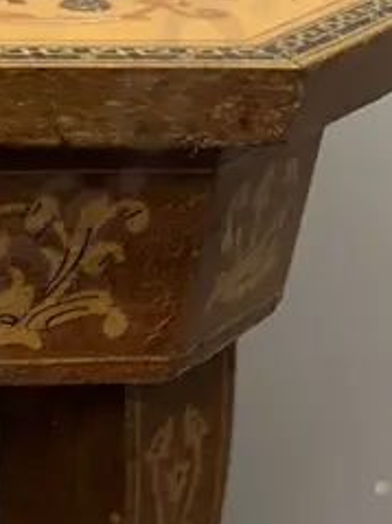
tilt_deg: -37.8
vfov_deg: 17.5
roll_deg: -2.8
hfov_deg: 13.0
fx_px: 1557
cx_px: -322
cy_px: 737
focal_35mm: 103
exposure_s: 1/100
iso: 100
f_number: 1.78
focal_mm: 6.86
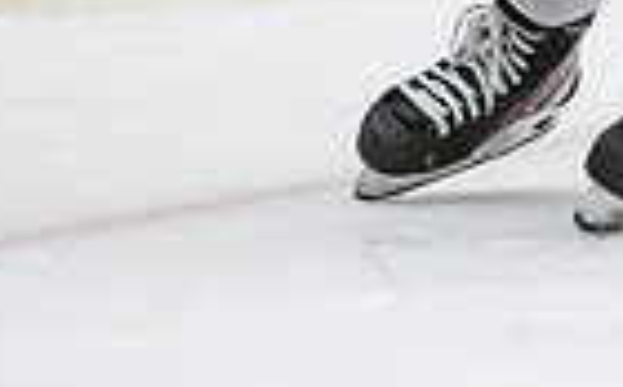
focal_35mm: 1293
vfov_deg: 1.0
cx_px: 1048
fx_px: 21918
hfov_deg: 1.6
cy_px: -434
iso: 2000
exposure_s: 1/640
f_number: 3.2
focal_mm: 175
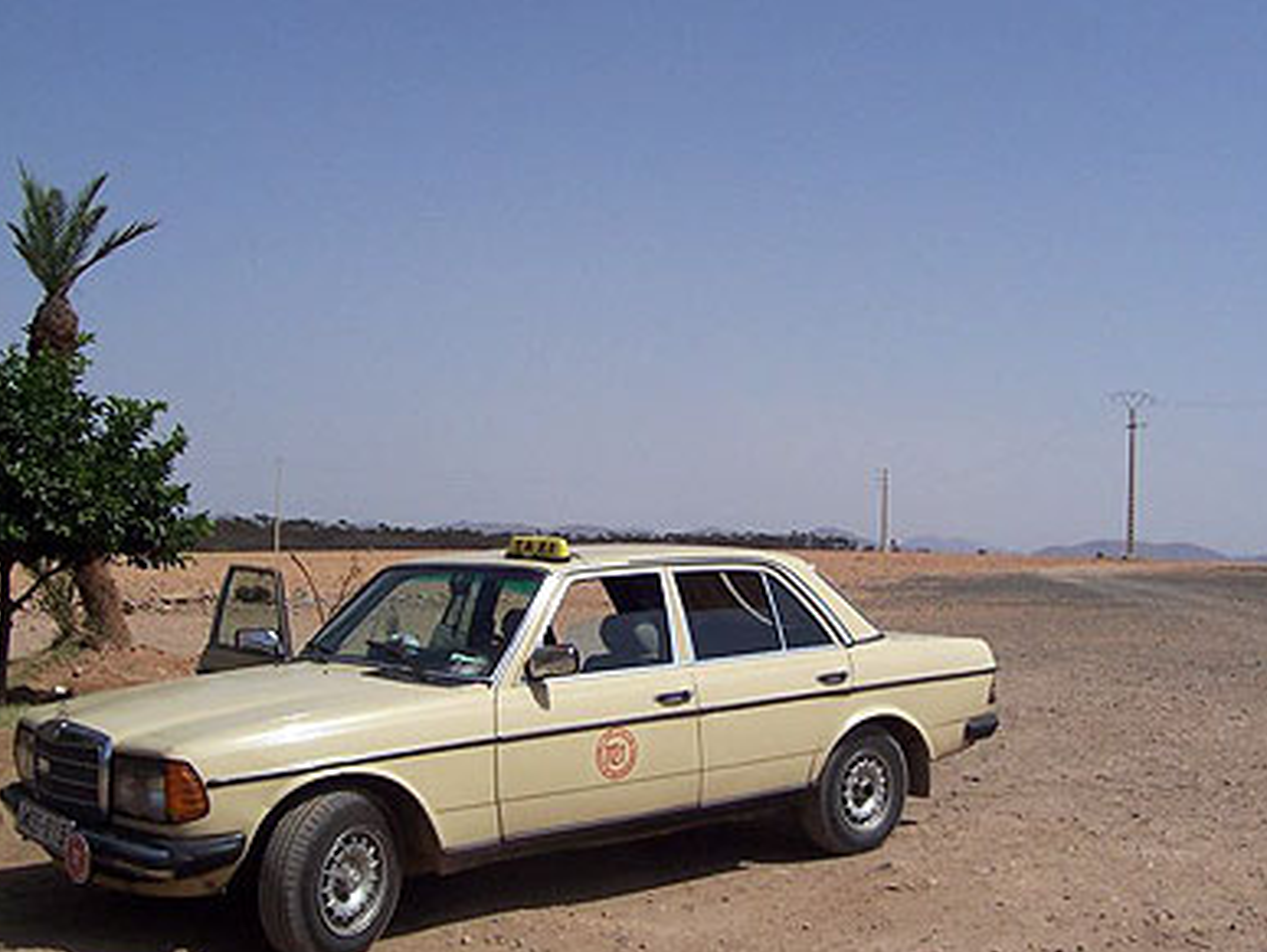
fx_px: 1575
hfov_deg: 43.8
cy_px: 497
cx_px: 658
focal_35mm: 43
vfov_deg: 33.6
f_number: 5.6
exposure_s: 1/1000
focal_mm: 5.6
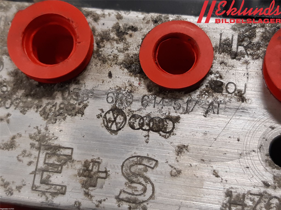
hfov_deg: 67.3
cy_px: 105
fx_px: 211
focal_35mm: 26
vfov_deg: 53.1
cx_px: 140
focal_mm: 3.93
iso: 100
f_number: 1.7
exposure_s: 1/50
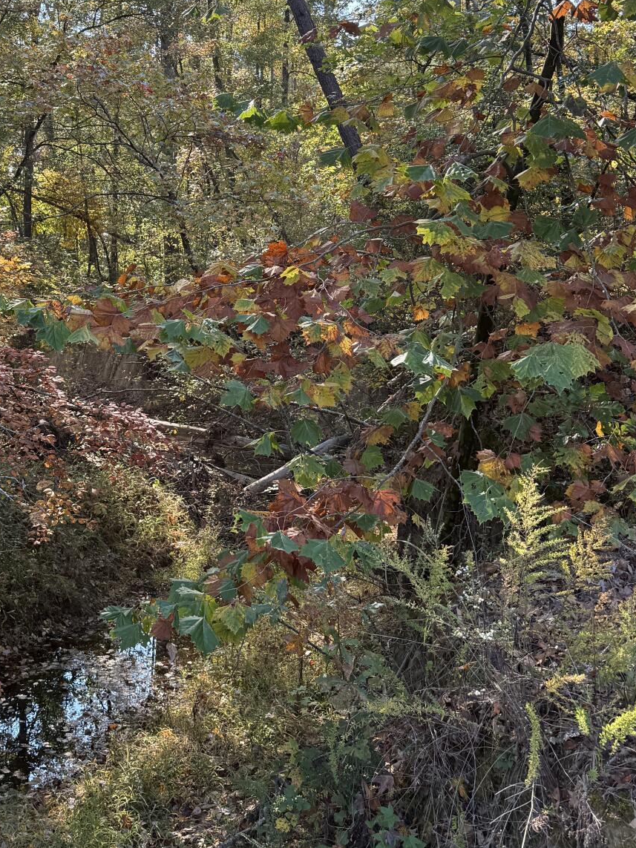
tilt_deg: -0.4
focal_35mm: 42
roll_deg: -0.4
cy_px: 257
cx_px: 107
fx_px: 1029
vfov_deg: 43.9
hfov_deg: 33.1
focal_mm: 6.76
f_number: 1.78
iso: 100
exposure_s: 1/598
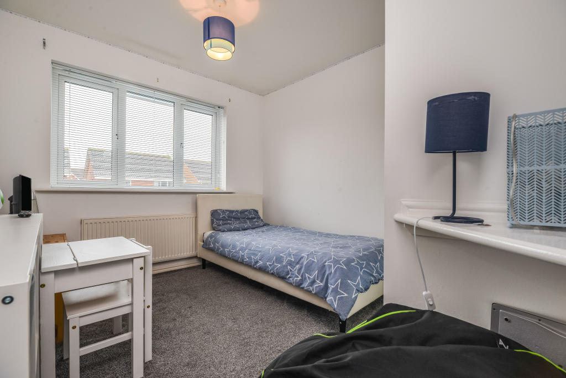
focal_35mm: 15
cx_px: 283
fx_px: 236
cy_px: 189
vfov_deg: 77.4
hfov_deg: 100.4
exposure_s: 1/13
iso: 200
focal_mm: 15
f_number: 10
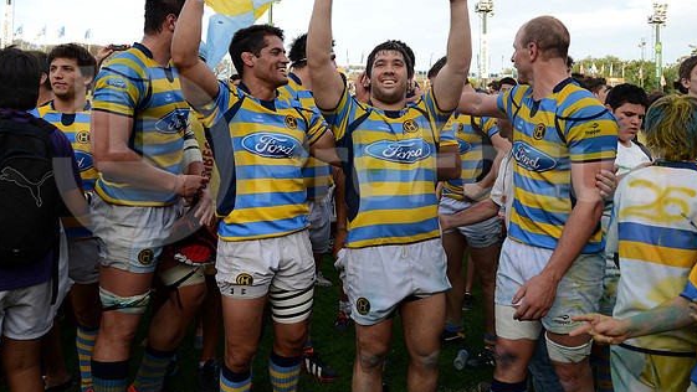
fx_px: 481
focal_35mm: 26
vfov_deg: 44.2
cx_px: 355
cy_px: 159
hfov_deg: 71.9
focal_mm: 24
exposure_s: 1/640
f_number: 4.5
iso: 640
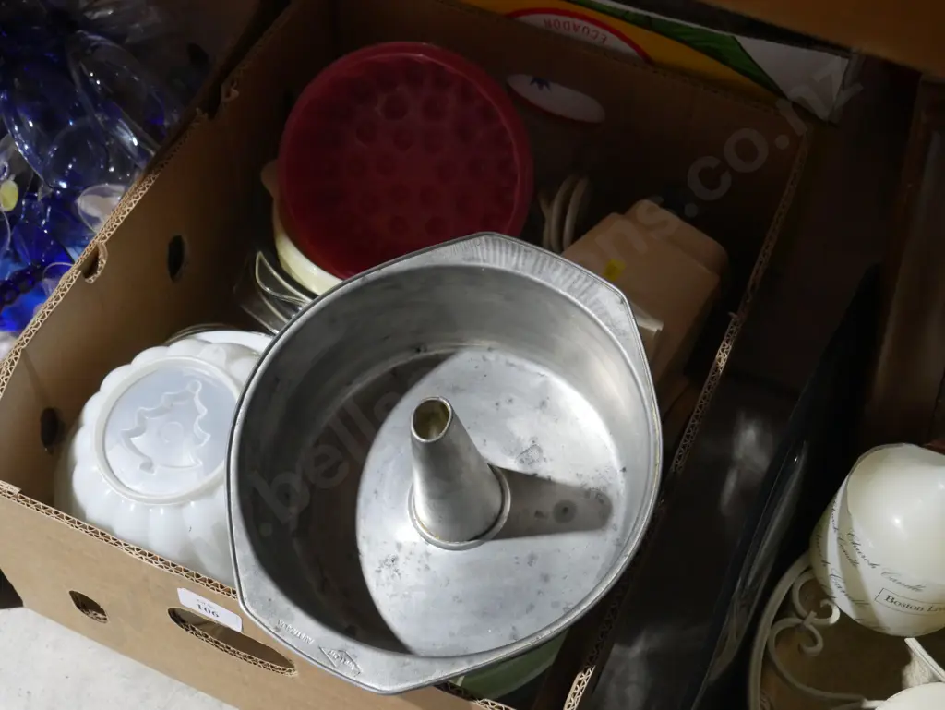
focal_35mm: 50
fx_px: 1366
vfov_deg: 29.1
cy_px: 355
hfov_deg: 38.2
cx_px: 472
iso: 2500
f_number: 5.3
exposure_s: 1/60
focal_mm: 25
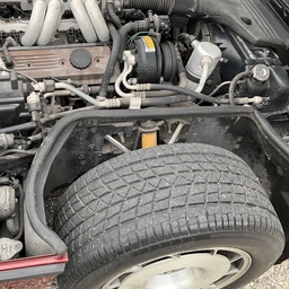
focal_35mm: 40
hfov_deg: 41.3
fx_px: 378
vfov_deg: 41.8
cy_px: 124
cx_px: 96
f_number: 1.8
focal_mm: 3
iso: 25
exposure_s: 1/122
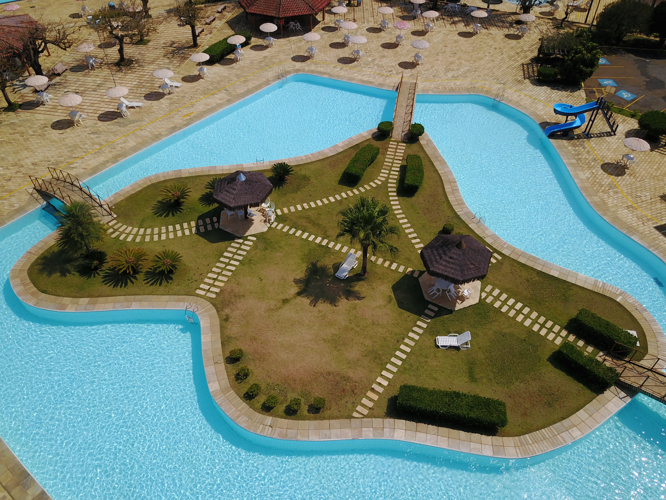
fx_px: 500
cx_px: 333
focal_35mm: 26
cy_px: 250
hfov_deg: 67.3
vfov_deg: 53.1
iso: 100
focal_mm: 4.73
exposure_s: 1/2950
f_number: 2.2
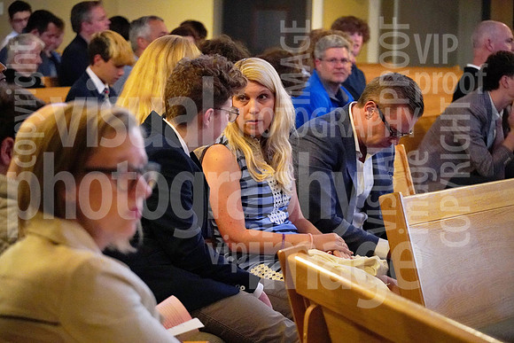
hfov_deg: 10.2
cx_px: 257
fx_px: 2892
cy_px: 172
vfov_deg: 6.8
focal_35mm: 202
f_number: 5.6
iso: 6400
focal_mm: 135
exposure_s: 1/80
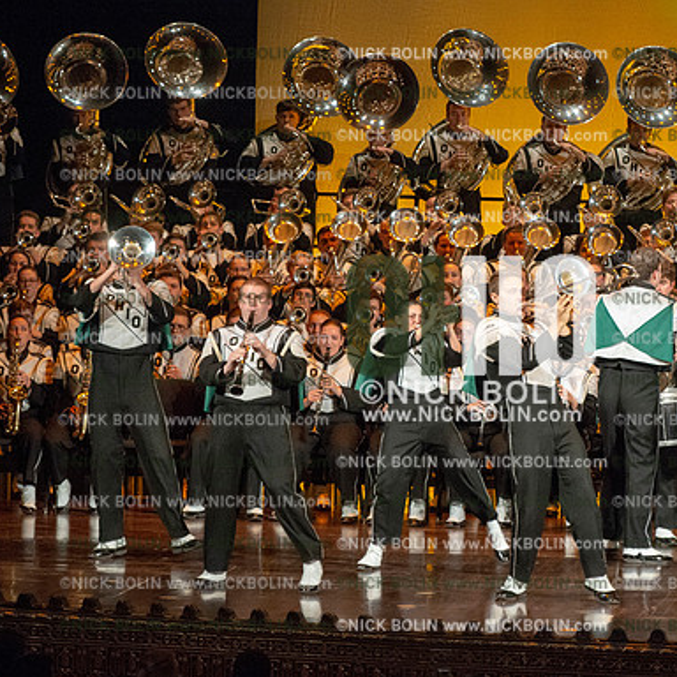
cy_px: 338
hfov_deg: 7.2
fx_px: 5399
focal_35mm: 244
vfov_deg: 7.2
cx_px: 471
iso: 8000
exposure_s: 1/320
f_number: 5.6
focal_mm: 190
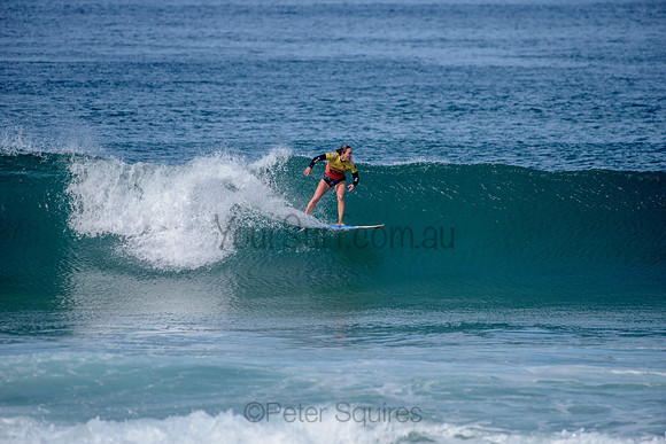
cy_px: 222
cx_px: 333
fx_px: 9252
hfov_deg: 4.1
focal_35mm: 500
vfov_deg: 2.8
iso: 250
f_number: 6.3
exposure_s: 1/2500
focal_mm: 500
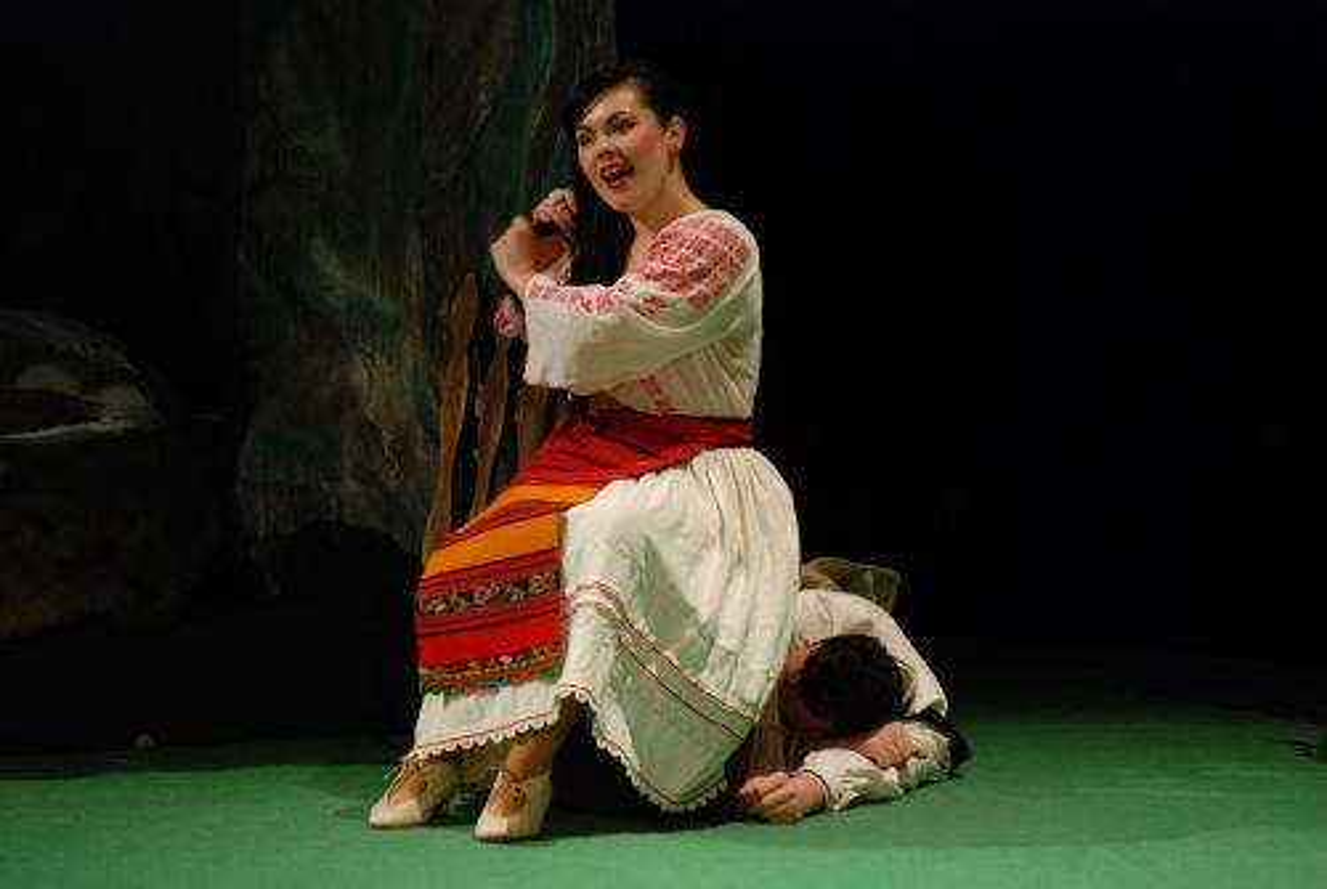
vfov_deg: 7.3
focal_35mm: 188
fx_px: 6922
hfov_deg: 11.0
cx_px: 664
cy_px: 444
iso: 800
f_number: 2.8
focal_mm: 125
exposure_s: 1/40
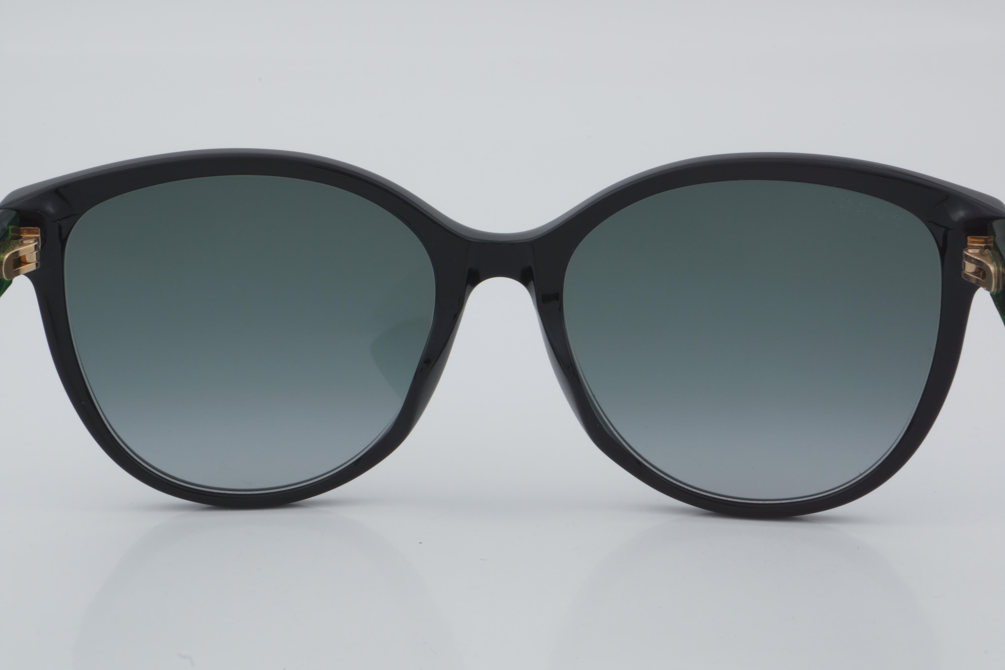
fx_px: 2303
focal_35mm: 82
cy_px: 335
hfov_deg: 24.6
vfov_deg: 16.6
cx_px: 502
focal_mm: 55
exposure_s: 1/4
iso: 100
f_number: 32
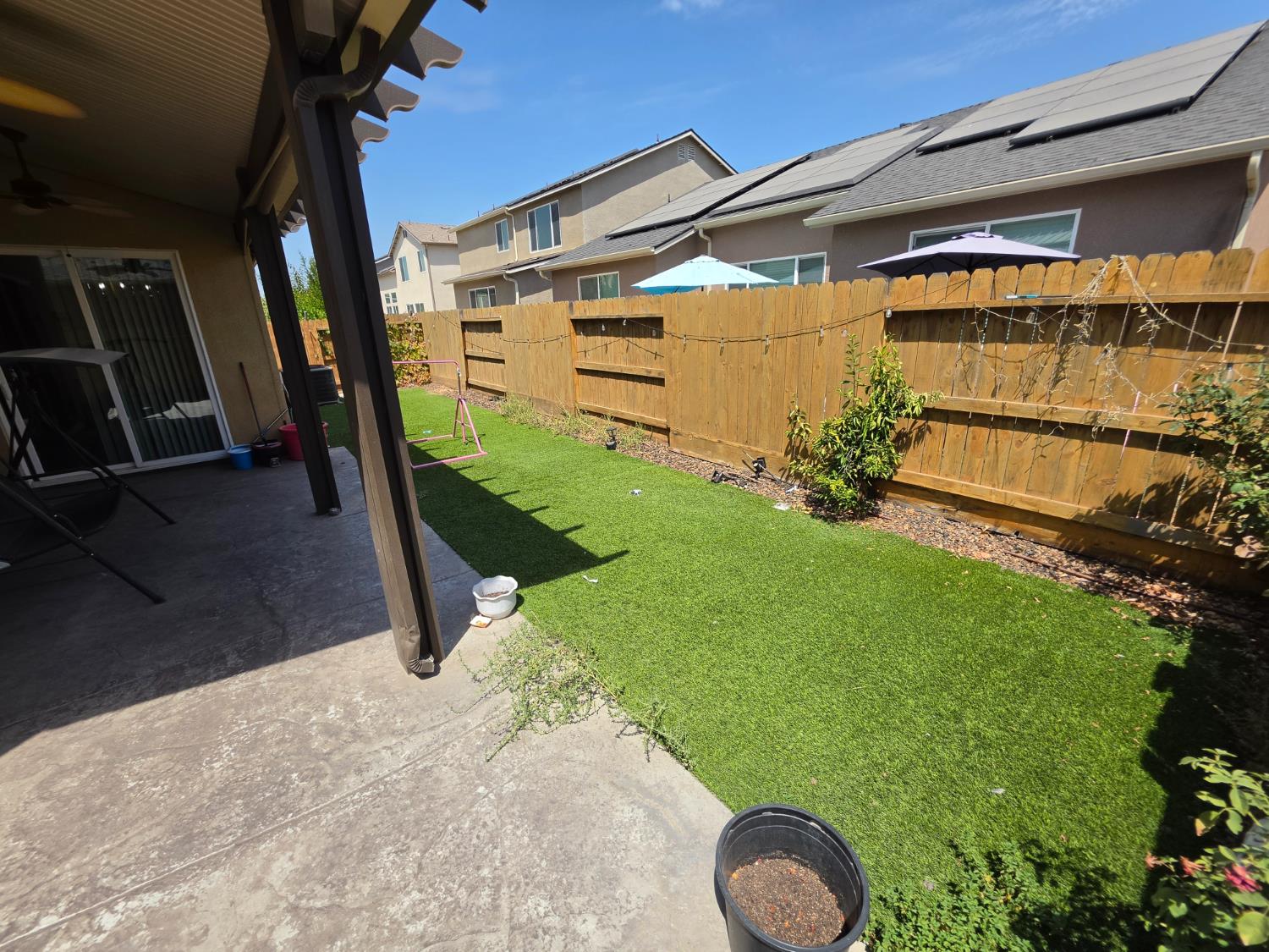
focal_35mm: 13
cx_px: 634
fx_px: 477
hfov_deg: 106.2
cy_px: 476
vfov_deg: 89.9
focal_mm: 2.2
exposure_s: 1/1554
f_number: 1.9
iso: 40
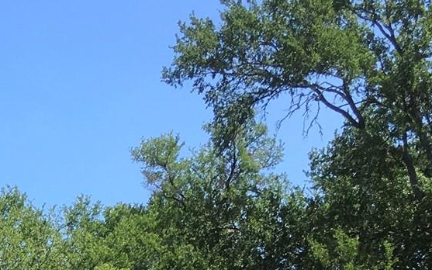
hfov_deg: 17.3
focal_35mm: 113
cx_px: -126
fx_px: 1330
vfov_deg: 10.6
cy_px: 545
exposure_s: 1/864
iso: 25
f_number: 2.2
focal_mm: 4.15
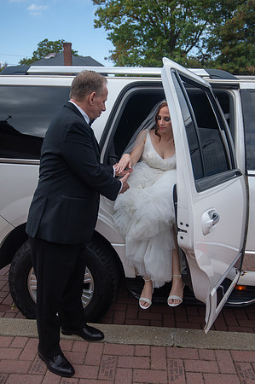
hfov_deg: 42.2
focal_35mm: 31
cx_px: 128
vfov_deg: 60.3
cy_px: 192
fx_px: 330
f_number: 4
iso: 400
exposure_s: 1/1250
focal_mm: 31
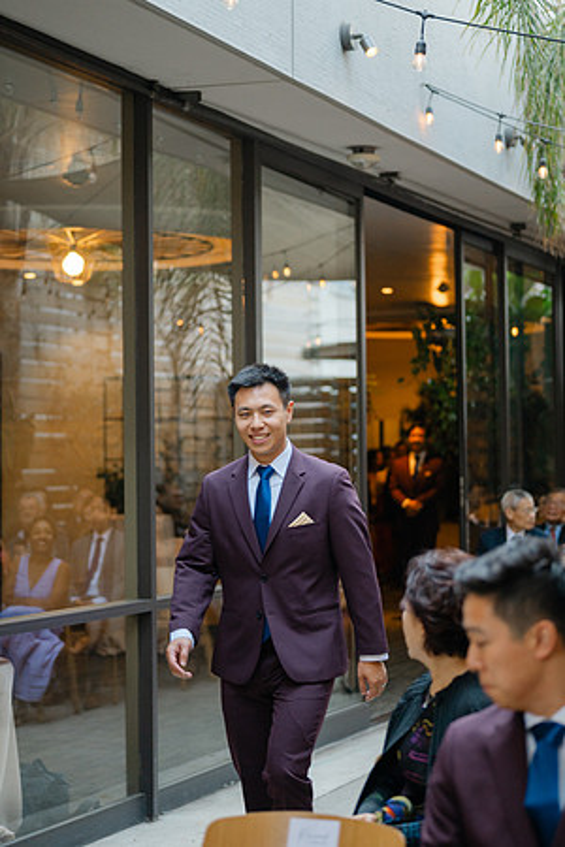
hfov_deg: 18.2
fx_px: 1765
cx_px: 282
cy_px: 424
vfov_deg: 27.0
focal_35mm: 75
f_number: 1.8
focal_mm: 50
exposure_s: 1/160
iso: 250
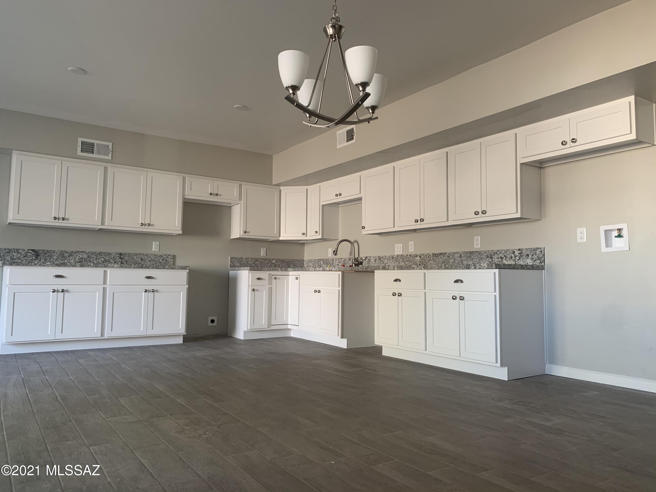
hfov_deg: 67.3
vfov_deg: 53.1
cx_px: 328
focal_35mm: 26
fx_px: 493
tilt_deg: +4.8
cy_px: 246
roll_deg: -0.8
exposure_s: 1/60
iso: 160
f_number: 1.8
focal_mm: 4.25
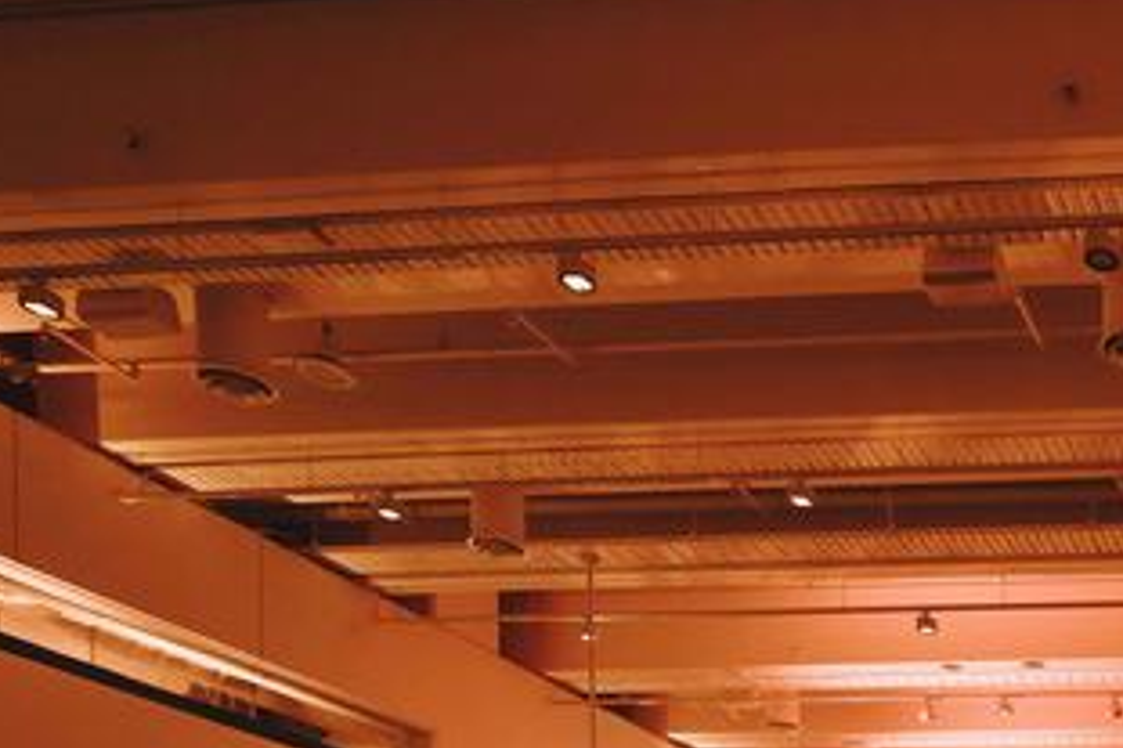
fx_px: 1122
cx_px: 1304
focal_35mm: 36
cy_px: 909
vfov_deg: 30.8
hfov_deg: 40.1
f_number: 2.5
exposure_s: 1/160
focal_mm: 14
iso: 2500
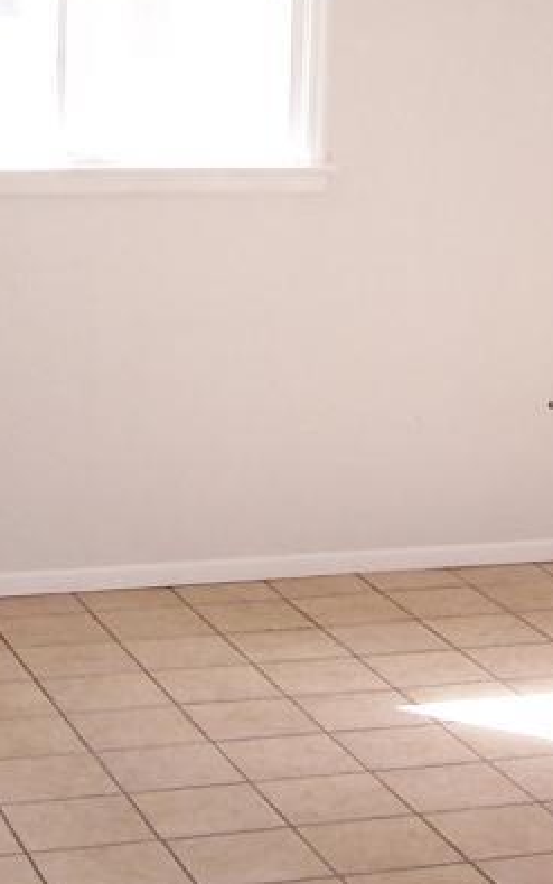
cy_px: 470
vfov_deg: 21.0
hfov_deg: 13.2
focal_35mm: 99
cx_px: 264
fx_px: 2386
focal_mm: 6
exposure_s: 1/90
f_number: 3
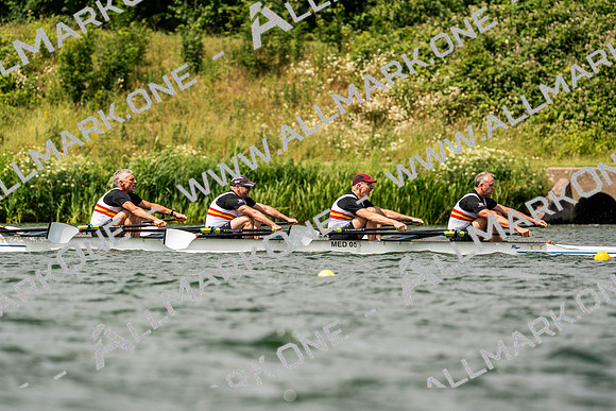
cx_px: 308
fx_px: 5494
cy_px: 206
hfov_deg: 6.4
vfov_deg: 4.3
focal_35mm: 321
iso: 250
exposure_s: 1/2000
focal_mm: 321
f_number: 6.3
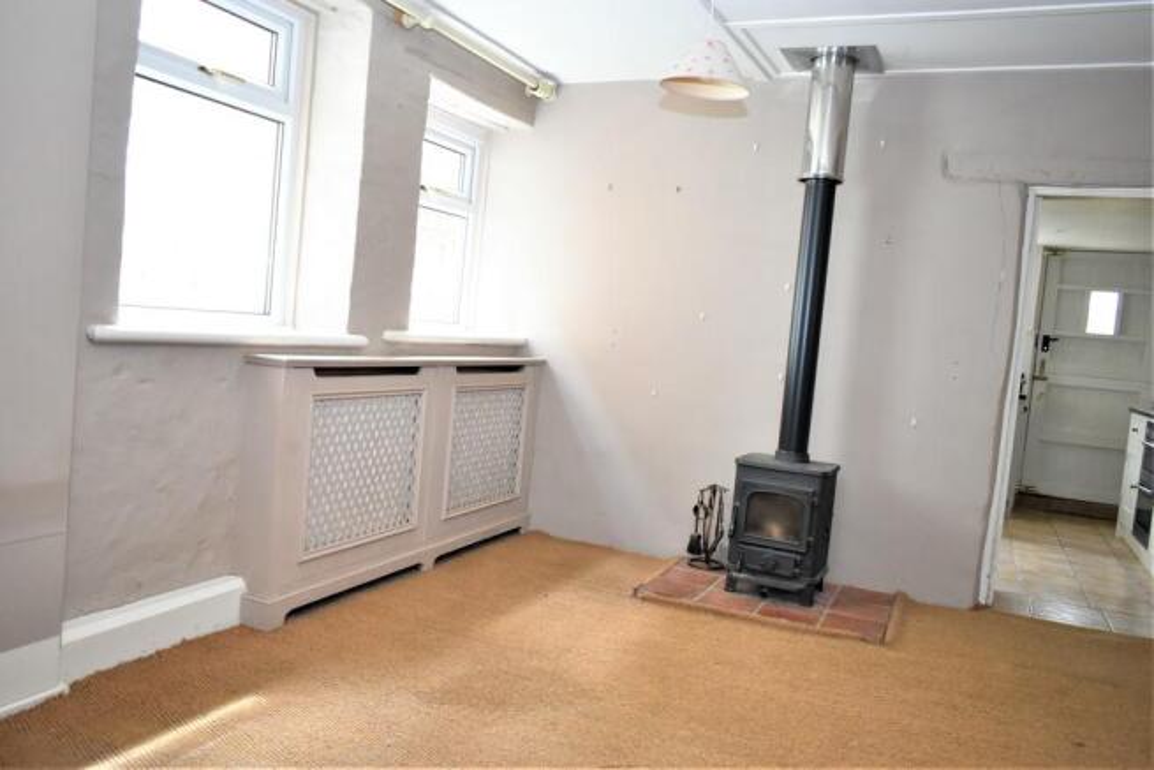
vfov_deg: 48.0
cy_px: 385
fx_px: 866
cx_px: 577
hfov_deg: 67.4
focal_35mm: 27
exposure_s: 1/125
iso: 2000
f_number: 3.5
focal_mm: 18
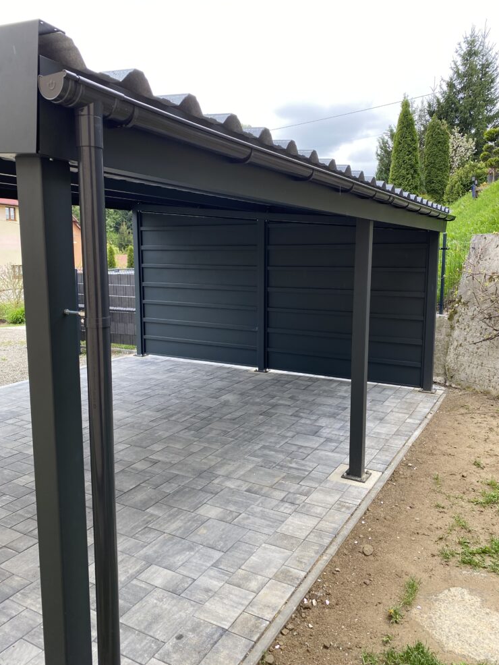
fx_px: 519
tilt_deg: -8.1
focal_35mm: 27
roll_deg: -0.7
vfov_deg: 65.3
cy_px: 329
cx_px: 243
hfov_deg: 51.4
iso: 32
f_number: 1.8
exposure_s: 1/162
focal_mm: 4.25
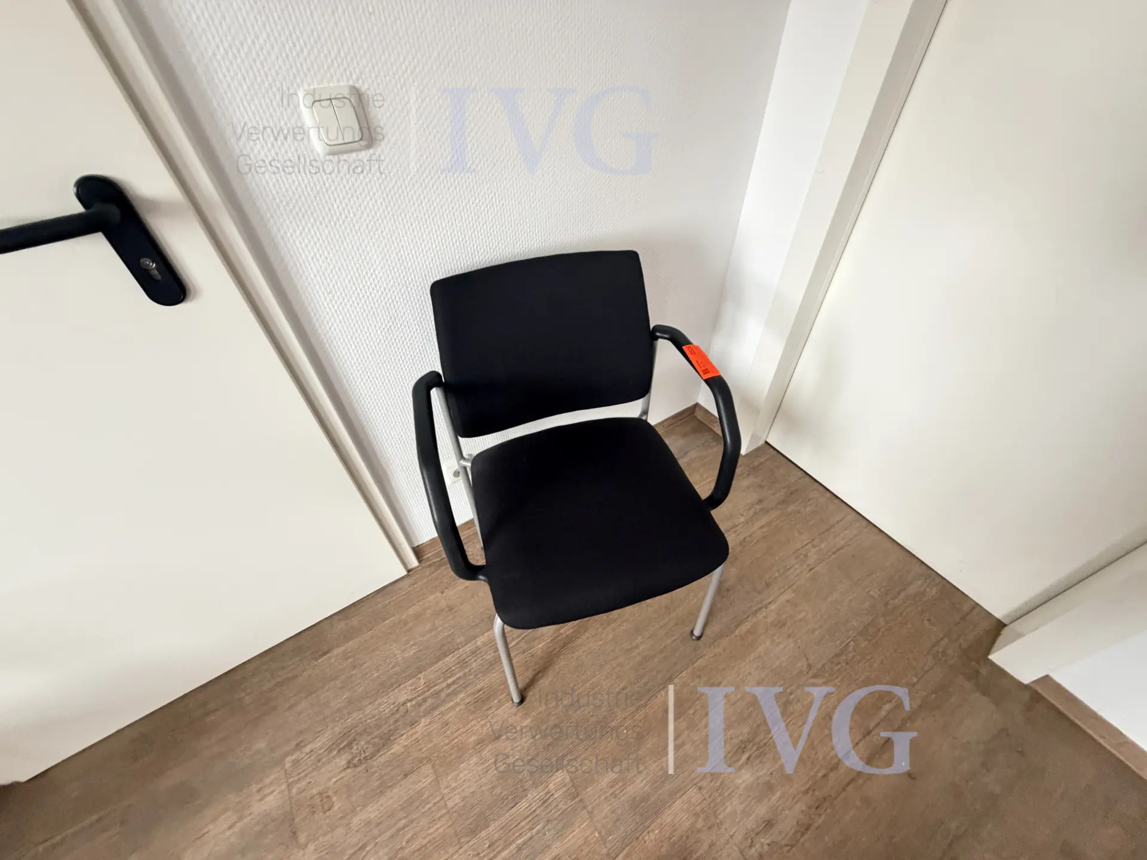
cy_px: 430
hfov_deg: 102.1
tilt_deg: -44.7
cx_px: 574
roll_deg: +2.7
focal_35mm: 14
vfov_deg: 85.7
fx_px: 464
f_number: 2.2
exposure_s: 1/60
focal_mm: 2.22
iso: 320
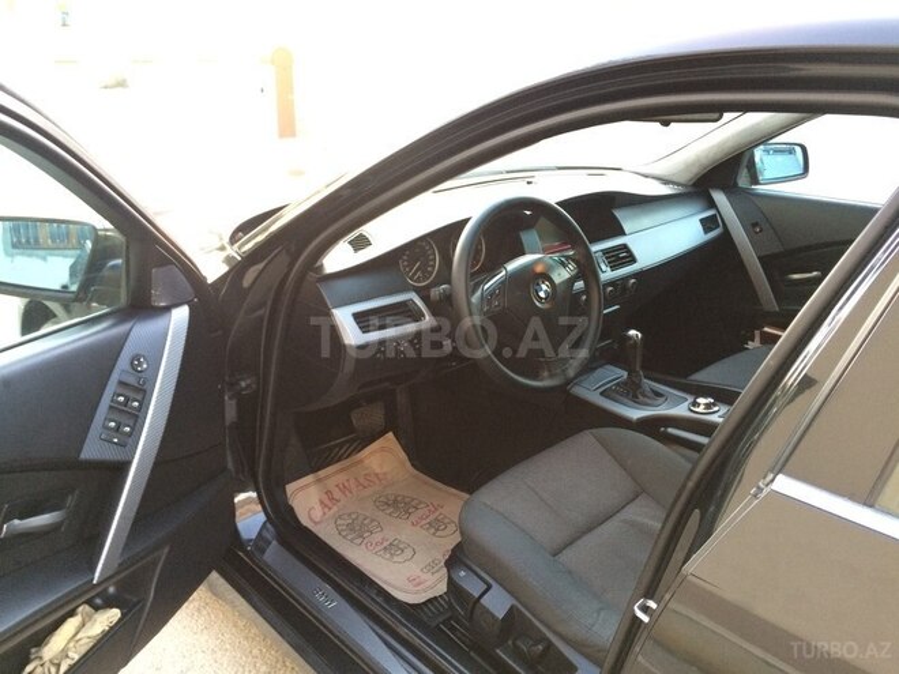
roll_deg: -2.4
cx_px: 450
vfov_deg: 48.2
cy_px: 337
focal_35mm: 29
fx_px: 753
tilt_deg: -24.1
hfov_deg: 61.7
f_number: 2.2
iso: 200
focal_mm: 4.15
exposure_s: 1/33
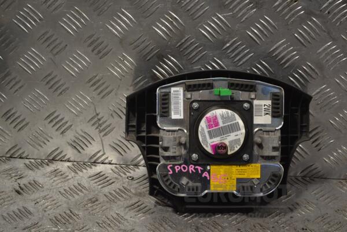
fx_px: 795
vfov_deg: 16.6
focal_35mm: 82
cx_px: 174
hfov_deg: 24.6
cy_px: 116
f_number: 5.6
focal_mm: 55
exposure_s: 1/100
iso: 400
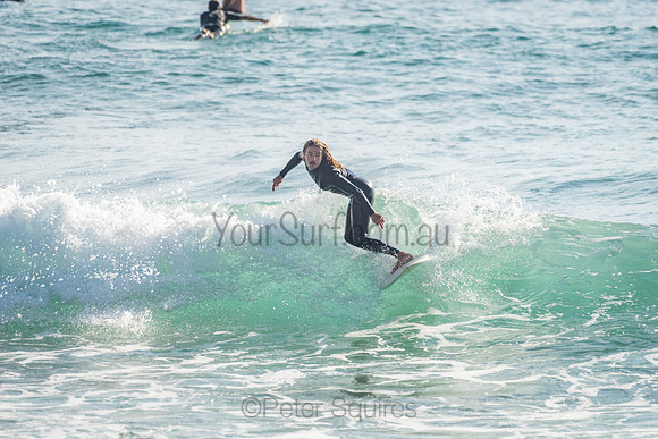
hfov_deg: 4.1
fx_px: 9141
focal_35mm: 500
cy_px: 220
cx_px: 329
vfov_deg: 2.8
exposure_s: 1/2000
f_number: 5.6
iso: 180
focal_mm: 500
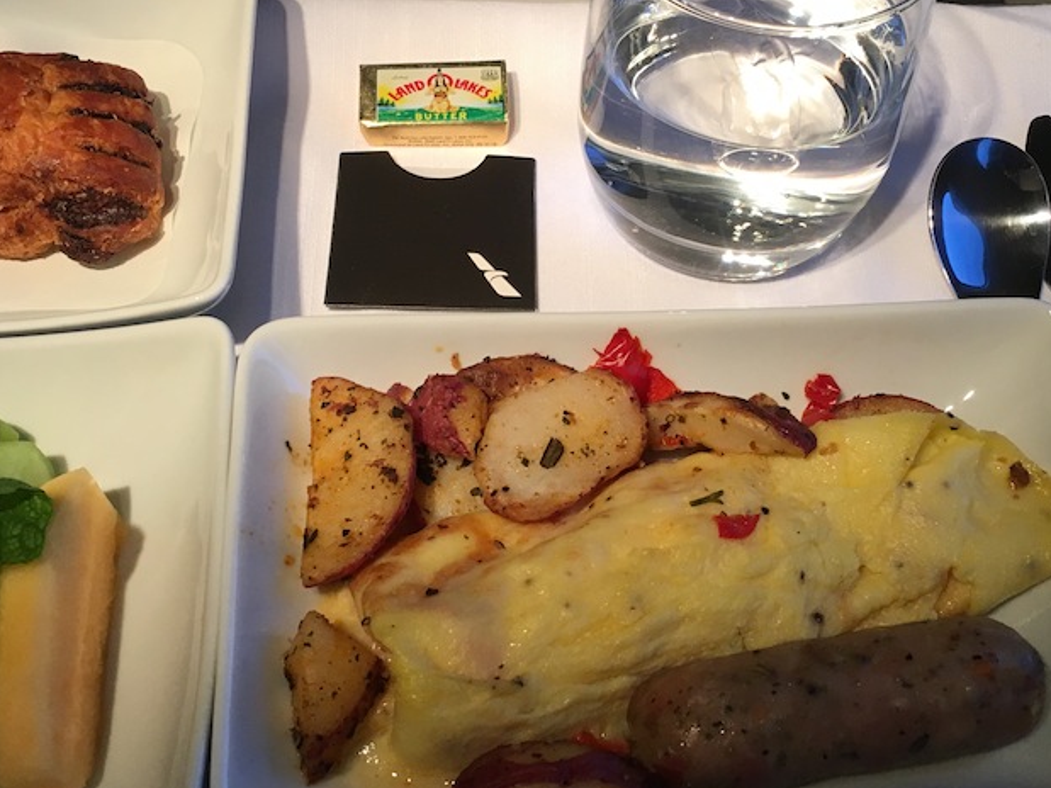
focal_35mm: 48
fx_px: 1457
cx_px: 501
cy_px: 352
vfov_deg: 30.2
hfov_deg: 39.7
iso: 40
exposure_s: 1/30
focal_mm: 4.15
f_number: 2.2
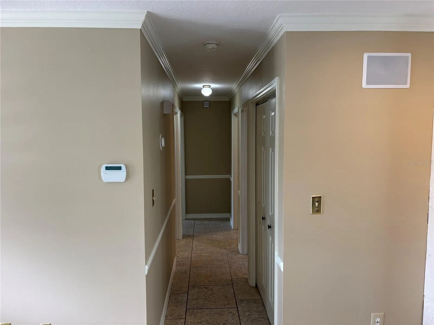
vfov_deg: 53.1
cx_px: 217
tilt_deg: -4.5
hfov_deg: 67.3
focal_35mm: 26
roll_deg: +1.2
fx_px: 326
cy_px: 162
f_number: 1.6
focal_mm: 5.96
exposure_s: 1/120
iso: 125
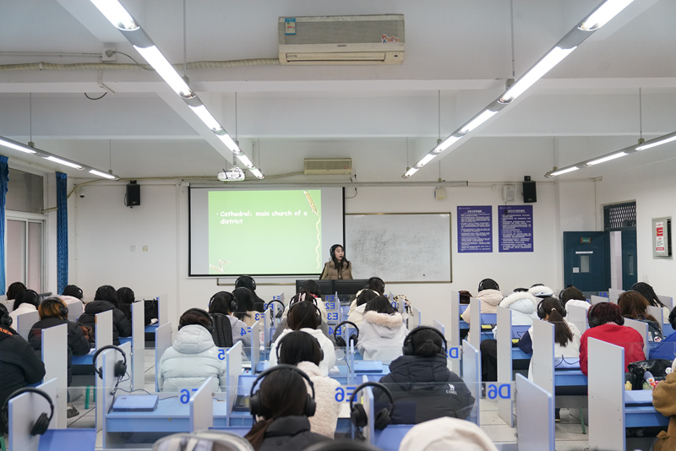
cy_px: 226
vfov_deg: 33.4
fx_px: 751
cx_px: 338
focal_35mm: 40
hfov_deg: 48.4
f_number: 3.2
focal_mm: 40
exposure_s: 1/160
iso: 2500
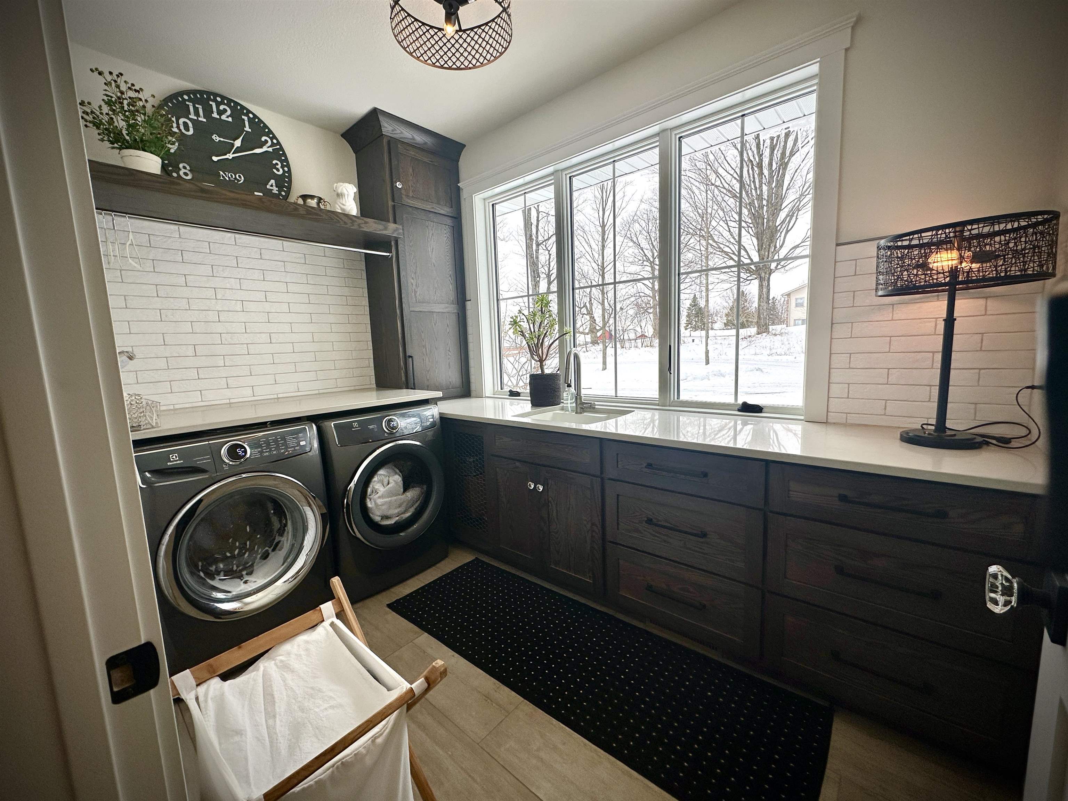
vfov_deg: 85.7
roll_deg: +2.4
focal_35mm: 14
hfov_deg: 102.1
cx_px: 534
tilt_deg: -6.8
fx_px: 432
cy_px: 400
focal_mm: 2.22
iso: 40
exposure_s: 1/487
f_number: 2.2
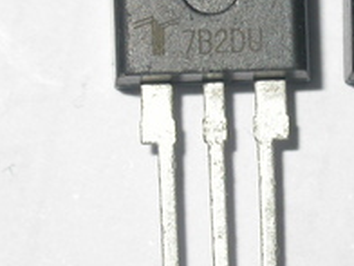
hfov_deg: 7.0
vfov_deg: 5.3
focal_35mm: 281
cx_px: 285
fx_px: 2874
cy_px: 100
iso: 100
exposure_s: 1/60.3
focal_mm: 22.8
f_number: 4.1
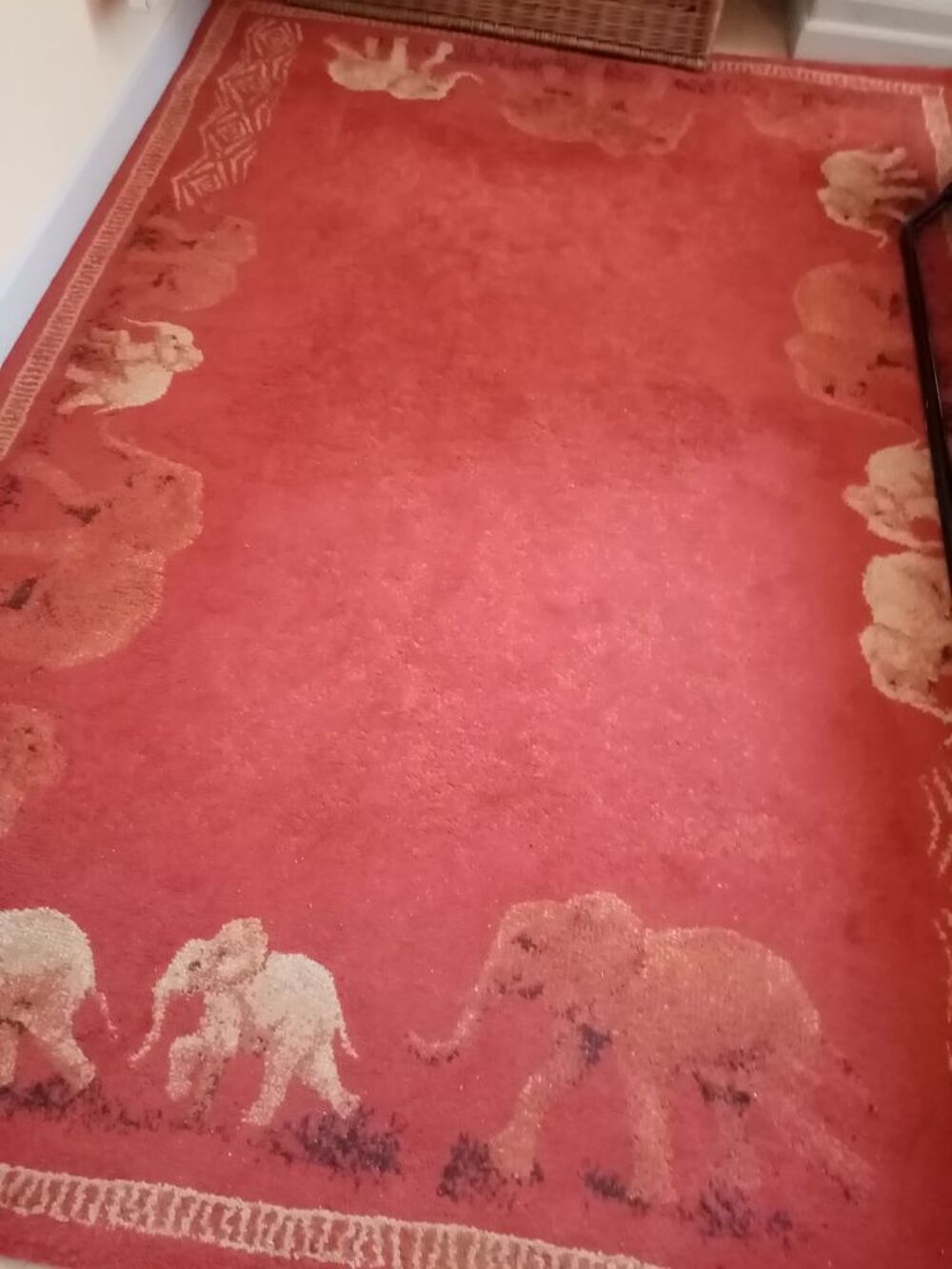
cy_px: 634
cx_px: 476
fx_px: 953
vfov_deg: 67.3
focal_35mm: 26
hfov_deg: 53.1
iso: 1209
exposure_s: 1/20
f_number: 1.8
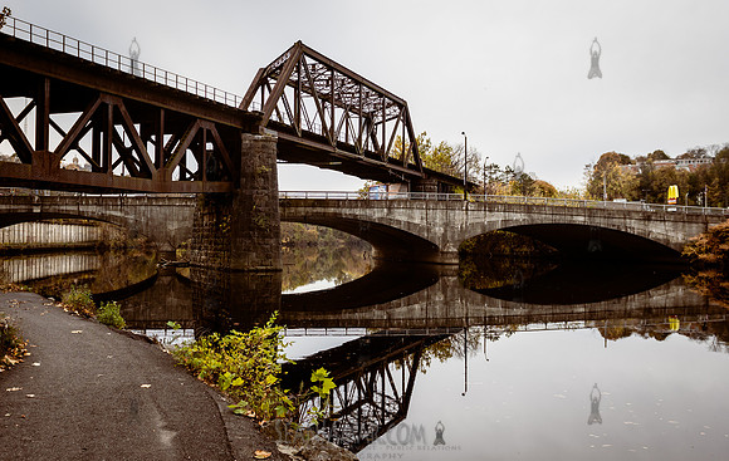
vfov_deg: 35.0
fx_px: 730
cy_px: 218
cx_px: 364
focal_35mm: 37
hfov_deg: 53.1
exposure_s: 1/1000
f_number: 4.5
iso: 200
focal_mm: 24
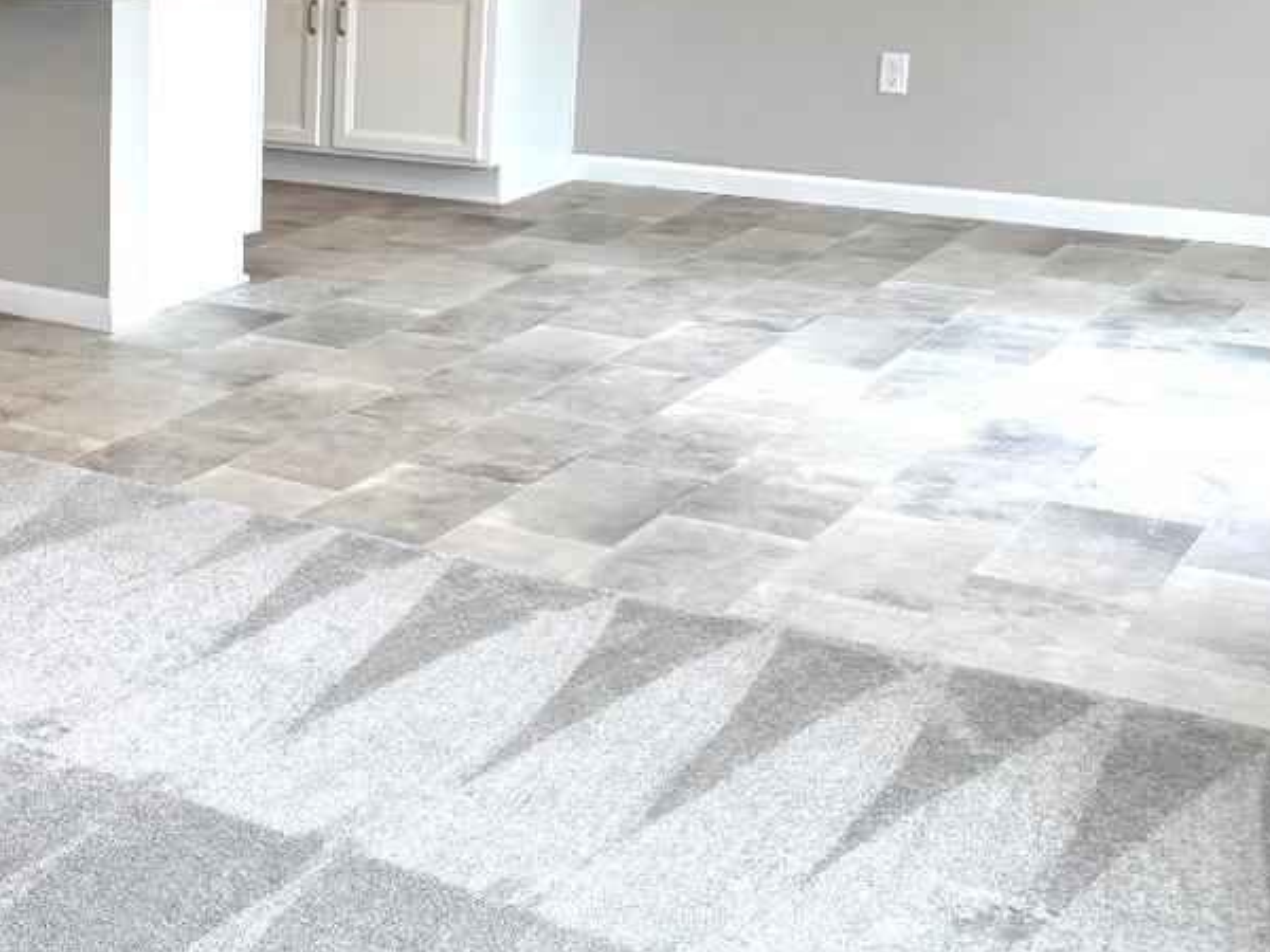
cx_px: -296
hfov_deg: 27.8
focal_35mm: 60
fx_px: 2201
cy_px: 185
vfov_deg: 24.0
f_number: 1.78
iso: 80
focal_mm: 6.76
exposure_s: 1/120
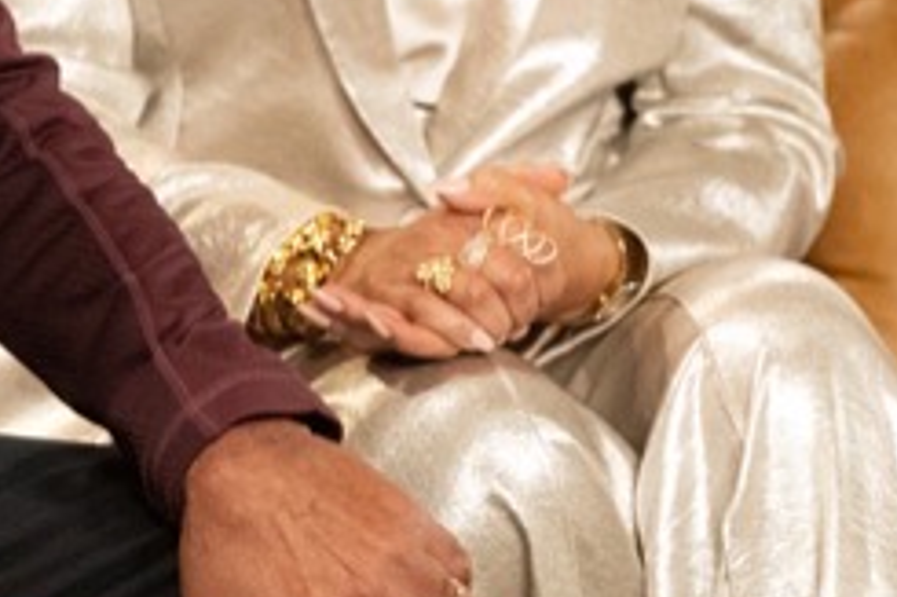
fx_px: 8789
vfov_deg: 3.9
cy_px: -136
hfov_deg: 5.8
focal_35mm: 353
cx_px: -11
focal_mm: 108
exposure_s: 1/500
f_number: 4
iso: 8000
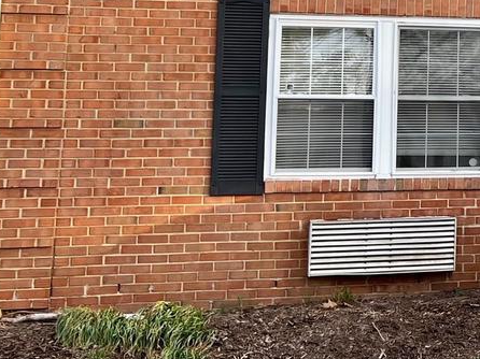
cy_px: 32
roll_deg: +1.5
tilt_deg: +10.4
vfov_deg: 17.3
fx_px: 1164
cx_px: 673
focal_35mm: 84
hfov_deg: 20.6
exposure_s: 1/506
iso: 50
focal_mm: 5.7
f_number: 1.5
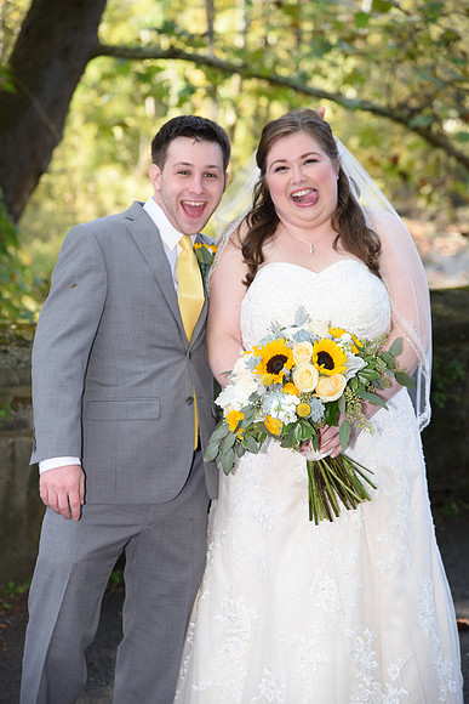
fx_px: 1855
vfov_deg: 21.5
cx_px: 234
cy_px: 352
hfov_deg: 14.4
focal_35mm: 95
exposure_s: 1/200
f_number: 4.5
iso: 500
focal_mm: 95
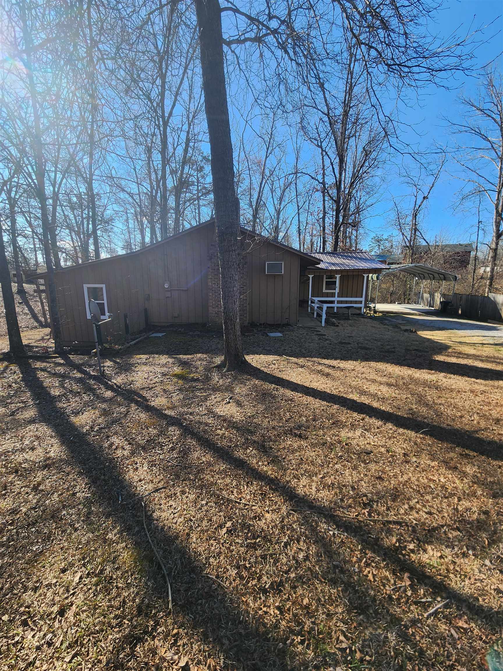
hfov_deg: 89.9
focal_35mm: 13
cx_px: 252
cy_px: 336
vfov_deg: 106.2
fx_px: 252
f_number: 2.2
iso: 50
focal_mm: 2.2
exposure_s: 1/827
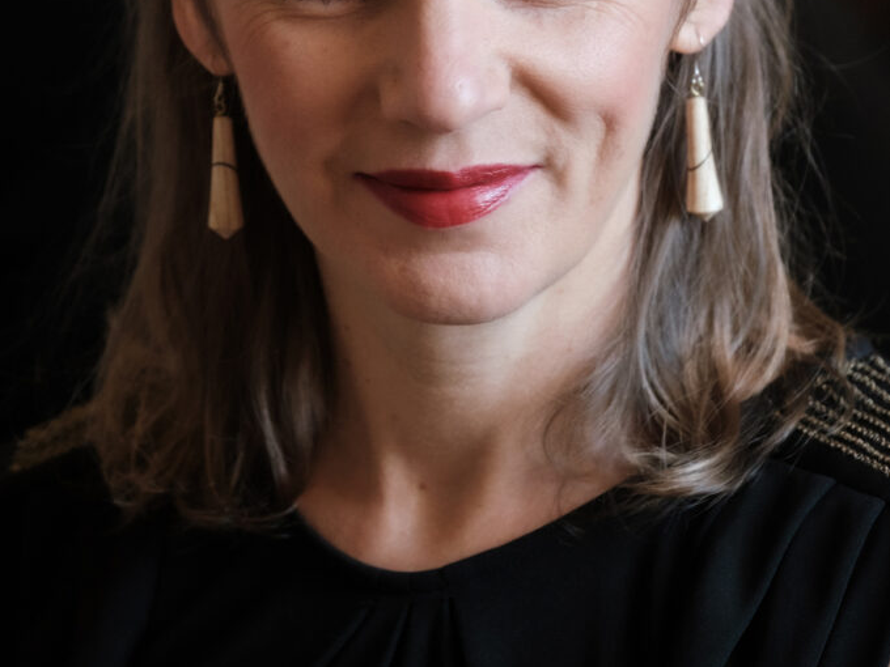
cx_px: 288
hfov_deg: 4.9
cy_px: 13
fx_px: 10387
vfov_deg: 3.7
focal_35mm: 404
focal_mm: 124.3
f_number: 3.2
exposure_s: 1/125
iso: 1600
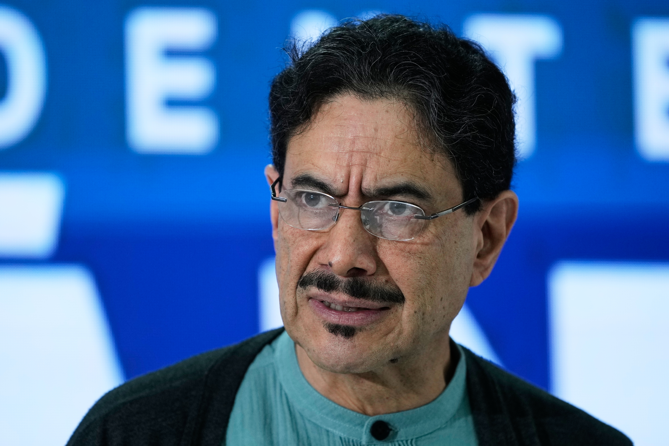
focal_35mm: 300
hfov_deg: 6.9
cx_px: 334
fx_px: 5575
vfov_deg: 4.6
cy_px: 223
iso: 1000
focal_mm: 200
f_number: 2.8
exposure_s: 1/400
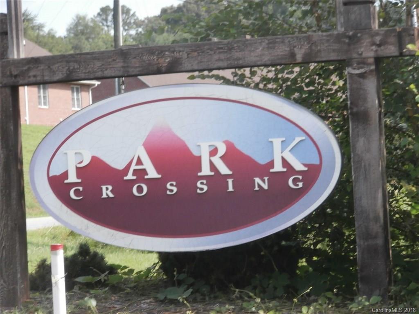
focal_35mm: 200
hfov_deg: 9.9
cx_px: 210
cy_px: 157
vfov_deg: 7.4
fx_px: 2421
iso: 200
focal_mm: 35.34
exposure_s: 1/250
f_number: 5.8
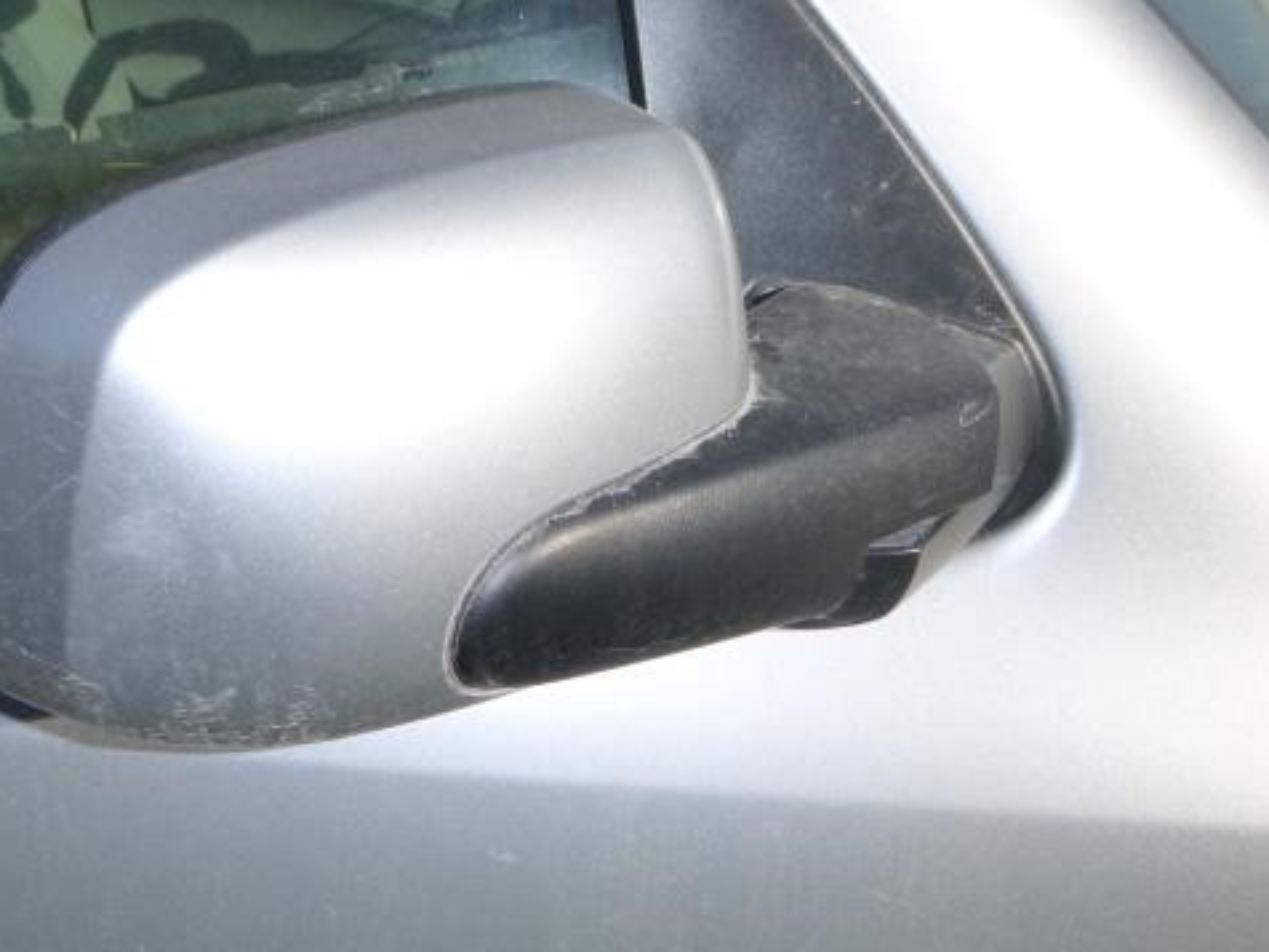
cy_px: 392
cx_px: 400
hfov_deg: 44.0
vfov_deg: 34.3
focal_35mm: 42
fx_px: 1540
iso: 160
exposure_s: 1/1300
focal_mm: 4.5
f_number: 3.9
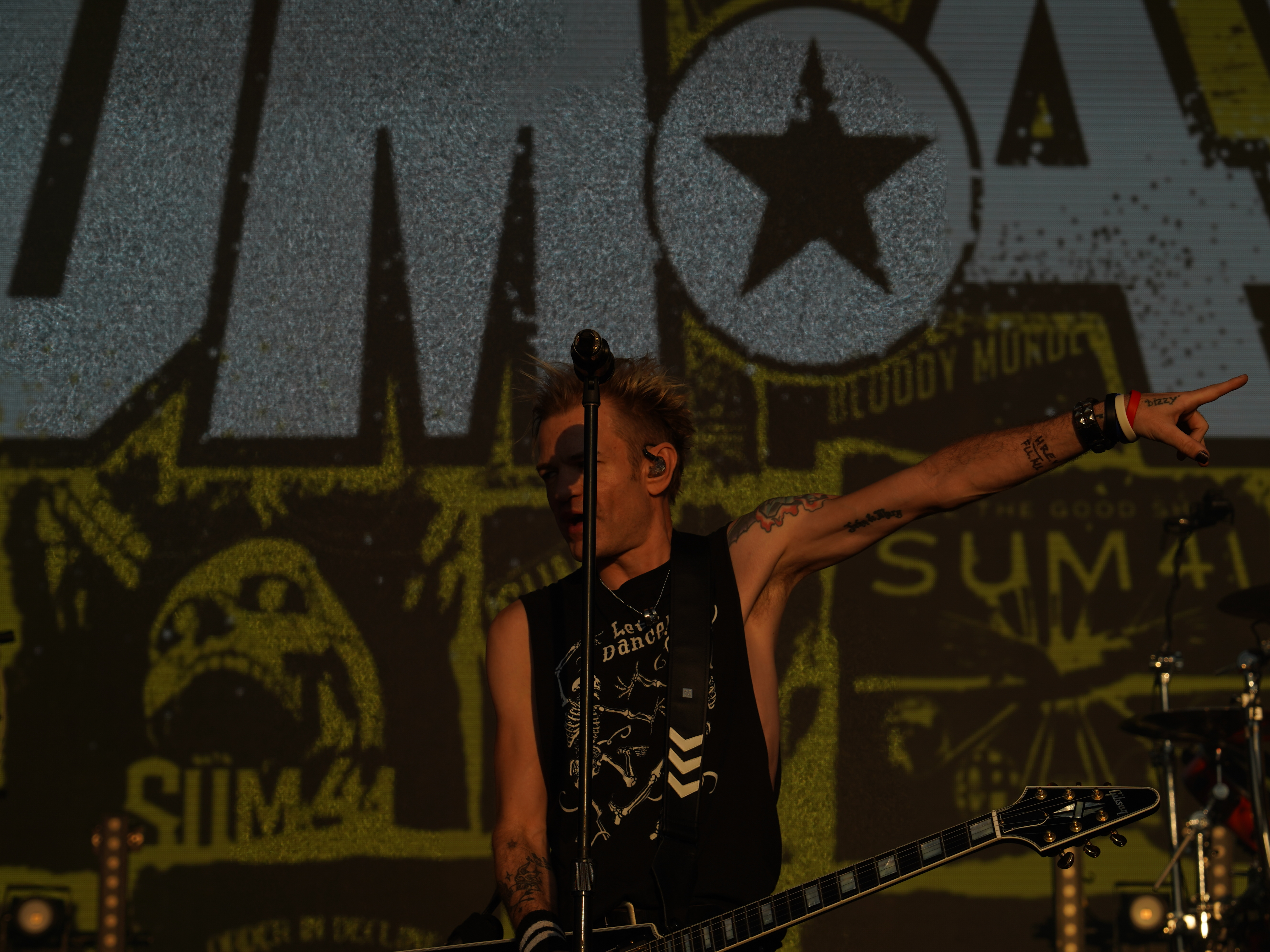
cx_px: 701
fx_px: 4183
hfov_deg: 17.3
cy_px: 477
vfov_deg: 13.0
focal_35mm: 114
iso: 100
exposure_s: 1/800
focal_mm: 105
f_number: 8
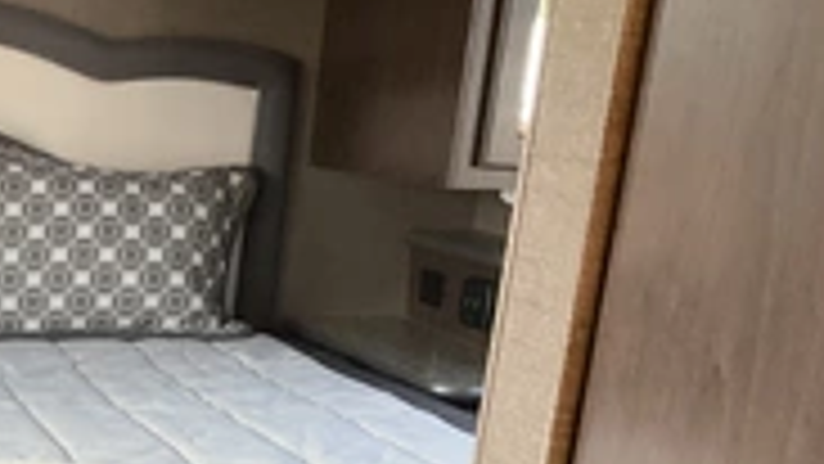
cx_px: -72
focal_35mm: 69
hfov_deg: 28.0
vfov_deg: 16.6
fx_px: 1508
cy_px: 595
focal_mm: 3
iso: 100
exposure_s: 1/60
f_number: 1.8
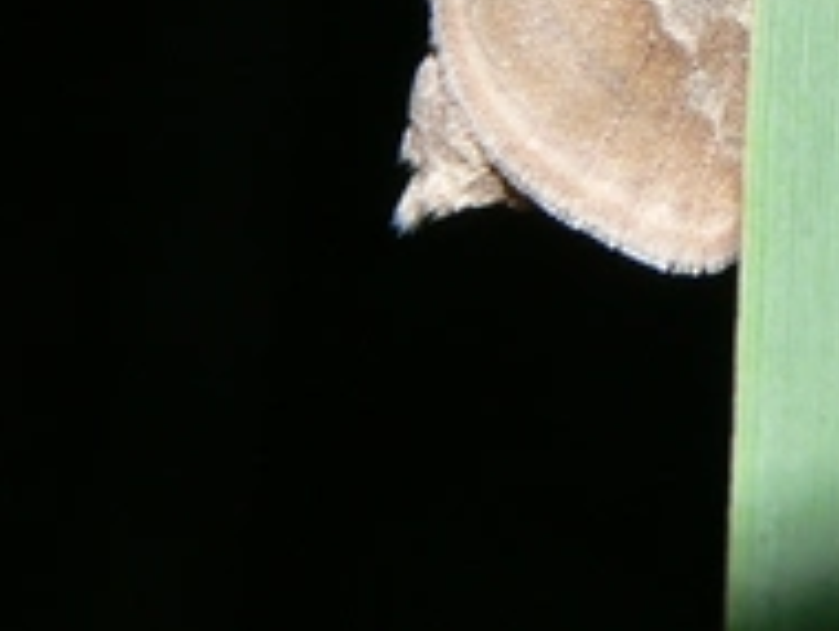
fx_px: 7183
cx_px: 905
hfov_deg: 6.7
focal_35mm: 296
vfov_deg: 5.0
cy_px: -79
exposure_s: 1/60
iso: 100
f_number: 4
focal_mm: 14.6
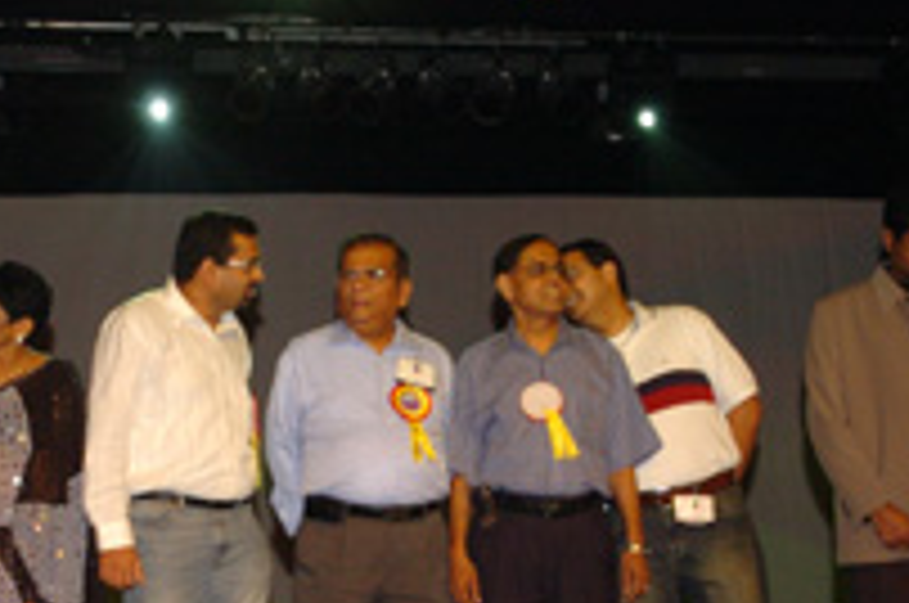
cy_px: 551
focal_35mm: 102
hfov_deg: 19.9
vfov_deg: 13.2
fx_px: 2584
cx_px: 292
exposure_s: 1/160
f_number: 5
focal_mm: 23
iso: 400
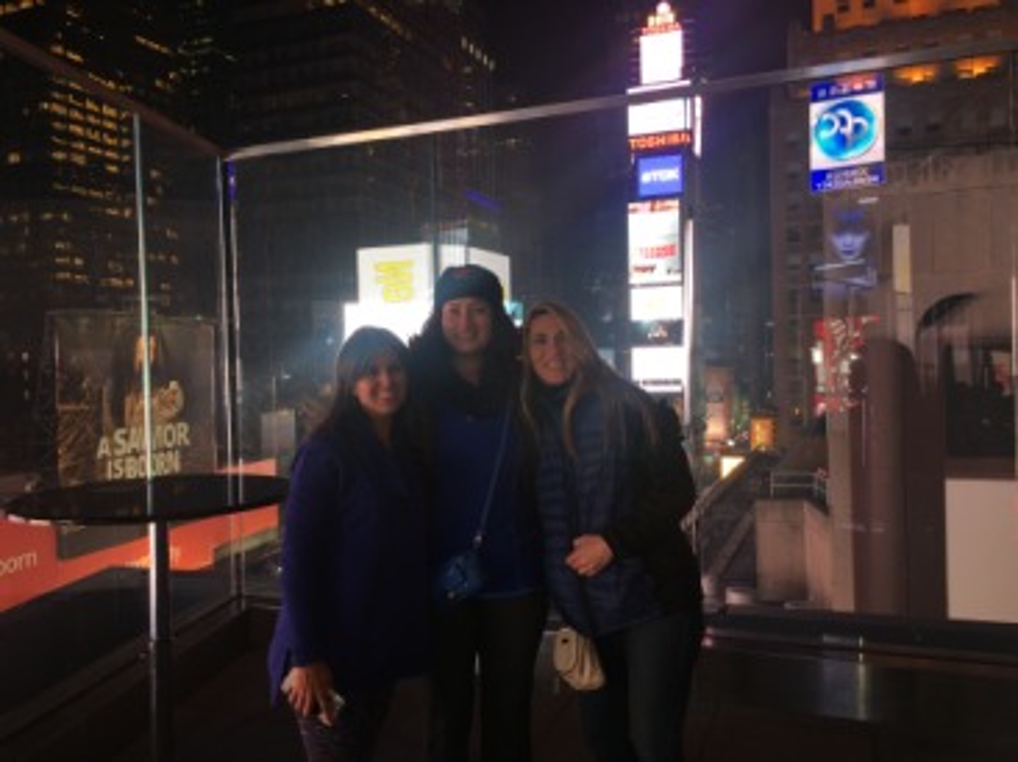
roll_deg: +2.1
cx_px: 509
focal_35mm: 29
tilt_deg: -0.2
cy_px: 381
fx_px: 852
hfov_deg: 61.7
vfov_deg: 48.2
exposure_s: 1/30
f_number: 2.2
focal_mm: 4.15
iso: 25
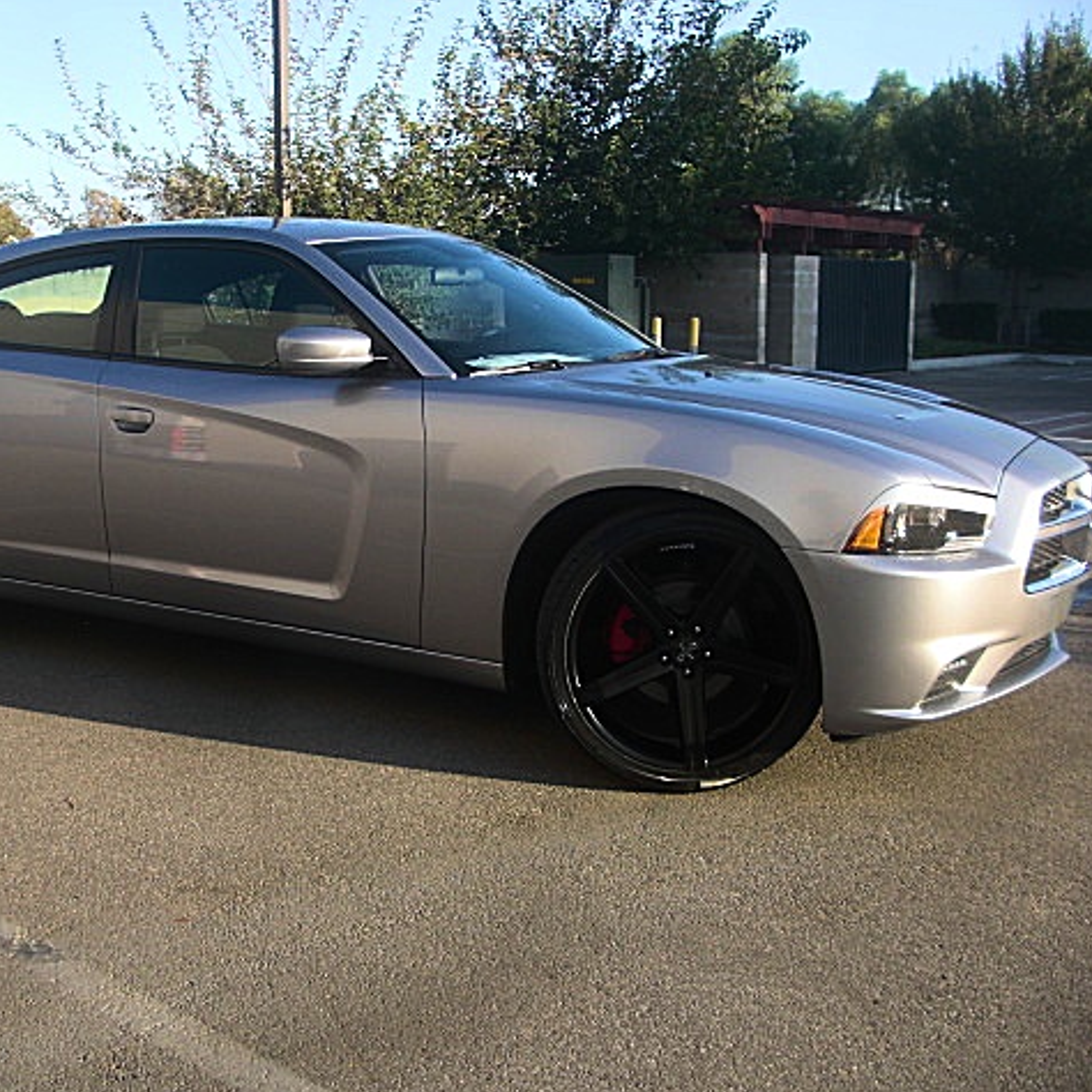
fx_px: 1535
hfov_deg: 39.0
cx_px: 422
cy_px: 546
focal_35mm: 43
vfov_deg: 39.2
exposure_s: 1/250
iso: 50
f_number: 2.8
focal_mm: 6.3
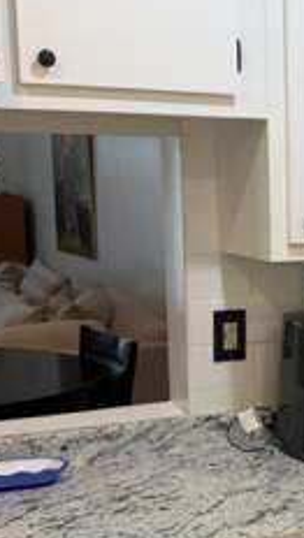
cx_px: 469
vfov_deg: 29.2
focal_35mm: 72
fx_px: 1029
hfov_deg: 15.4
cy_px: 343
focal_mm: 6.76
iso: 80
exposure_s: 1/120
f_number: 1.78
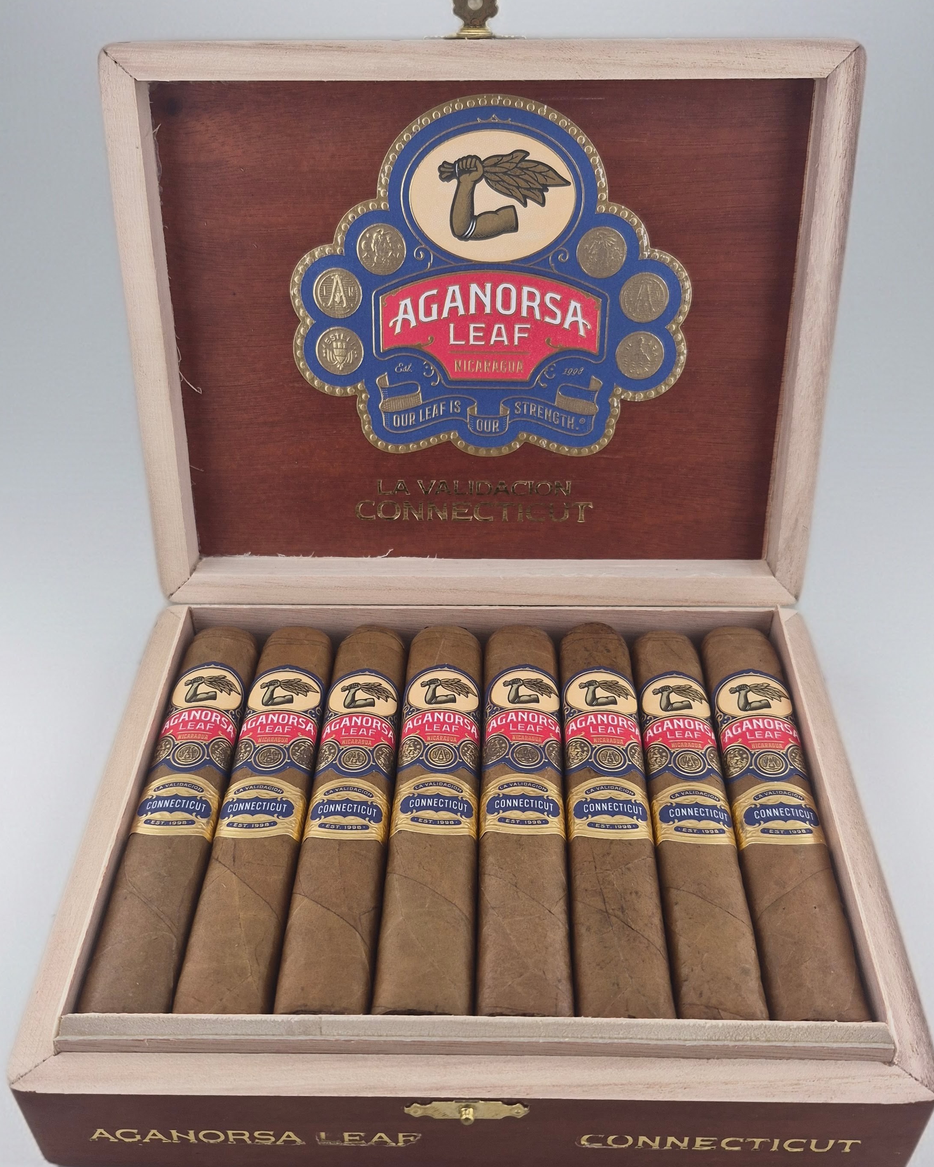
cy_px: 592
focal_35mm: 33
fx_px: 1140
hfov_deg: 44.5
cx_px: 482
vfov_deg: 54.2
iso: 80
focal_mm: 5.4
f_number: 1.8
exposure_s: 1/1056
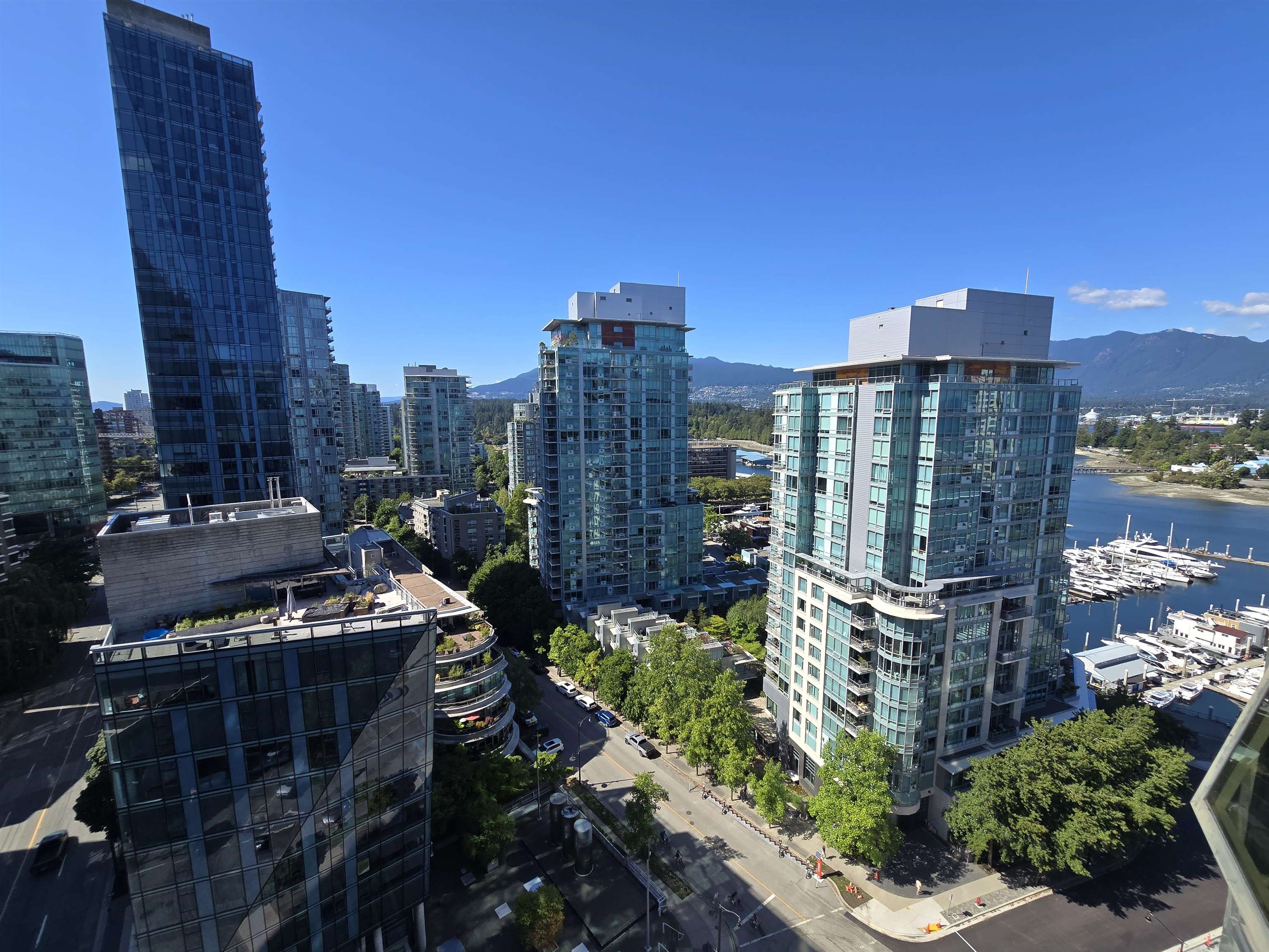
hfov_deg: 106.2
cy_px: 476
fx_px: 477
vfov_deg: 89.9
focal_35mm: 13
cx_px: 634
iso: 50
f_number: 2.2
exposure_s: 1/1695
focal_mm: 2.2
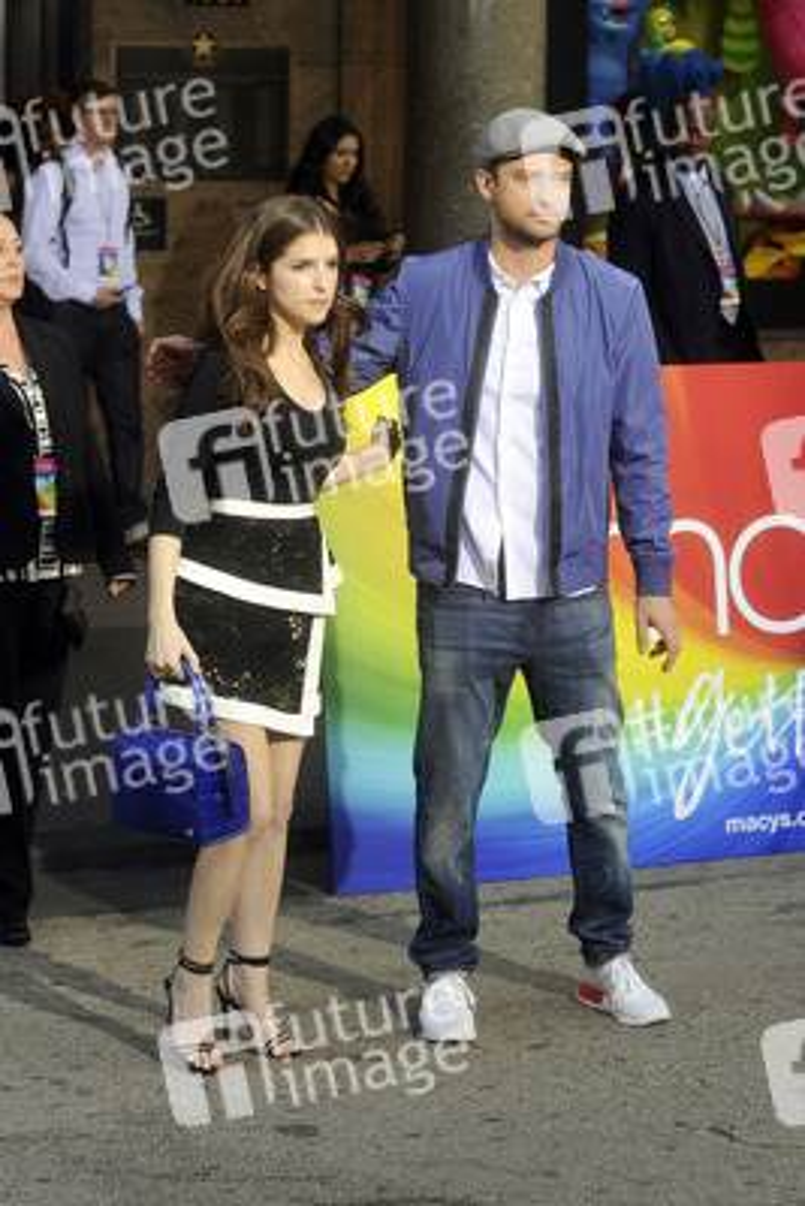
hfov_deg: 19.5
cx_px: 402
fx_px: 2346
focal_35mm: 70
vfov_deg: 28.8
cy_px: 603
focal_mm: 70
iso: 500
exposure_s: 1/500
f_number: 4.5
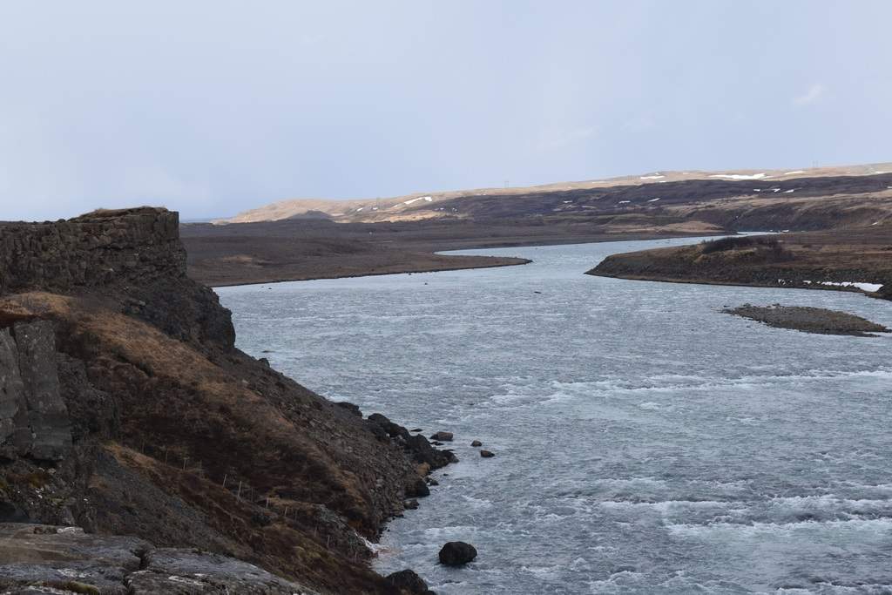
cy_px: 298
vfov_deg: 17.5
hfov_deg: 26.0
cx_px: 446
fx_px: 1933
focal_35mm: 78
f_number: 11
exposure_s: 1/500
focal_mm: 52
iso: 640
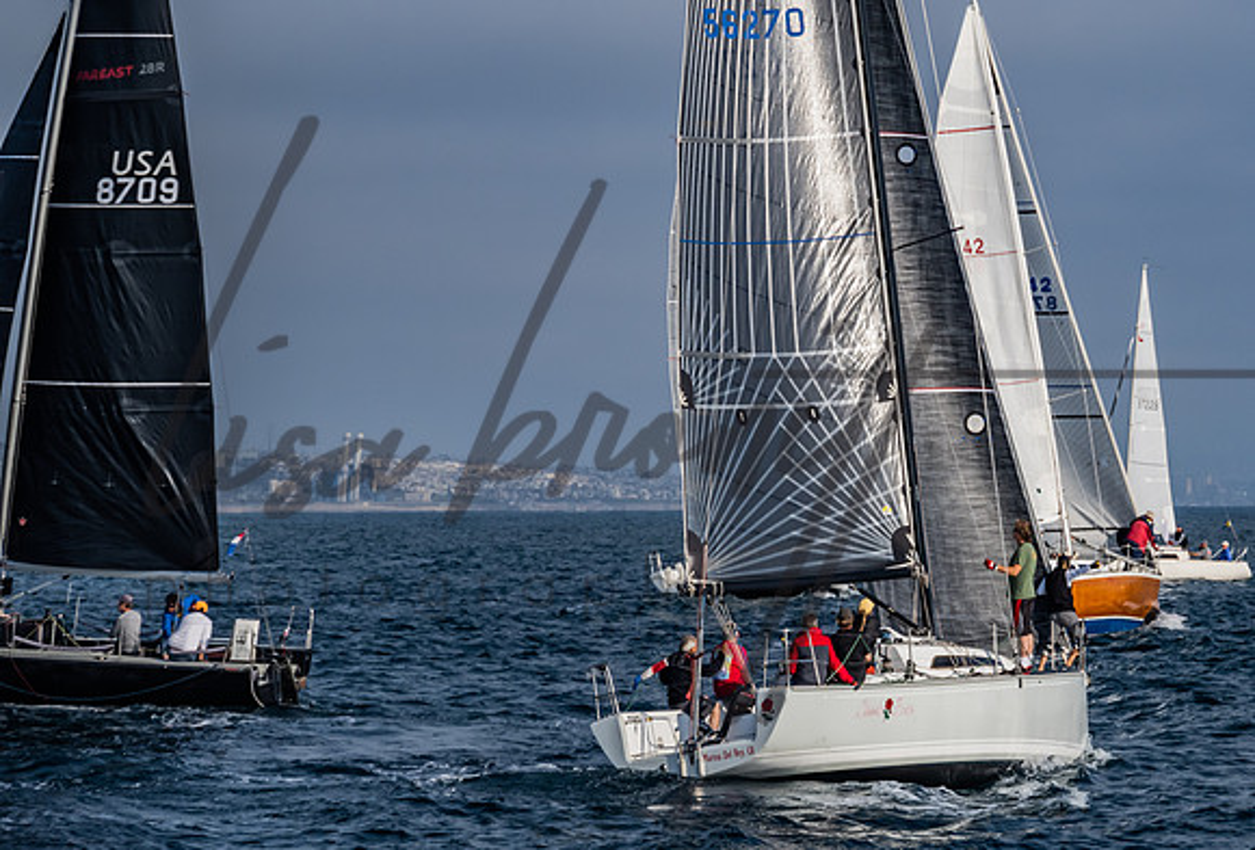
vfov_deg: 8.9
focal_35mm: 156
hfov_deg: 13.1
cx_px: 1011
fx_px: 5449
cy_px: 226
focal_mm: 97
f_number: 9
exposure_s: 1/1250
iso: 400
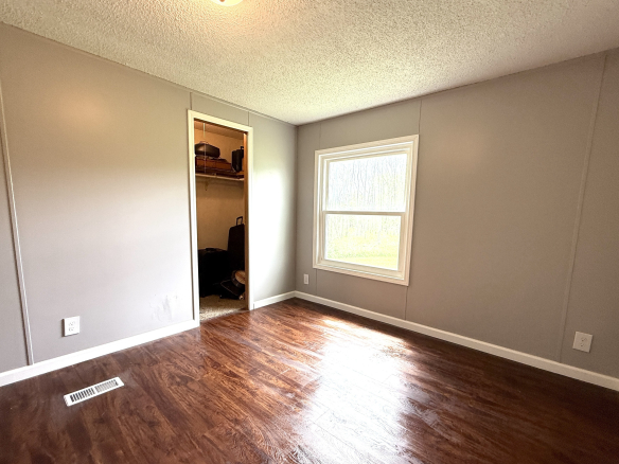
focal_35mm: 16
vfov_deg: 78.0
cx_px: 317
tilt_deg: -7.9
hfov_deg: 94.5
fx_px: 286
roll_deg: -1.7
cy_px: 251
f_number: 2.2
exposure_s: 1/120
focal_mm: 2.22
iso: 100
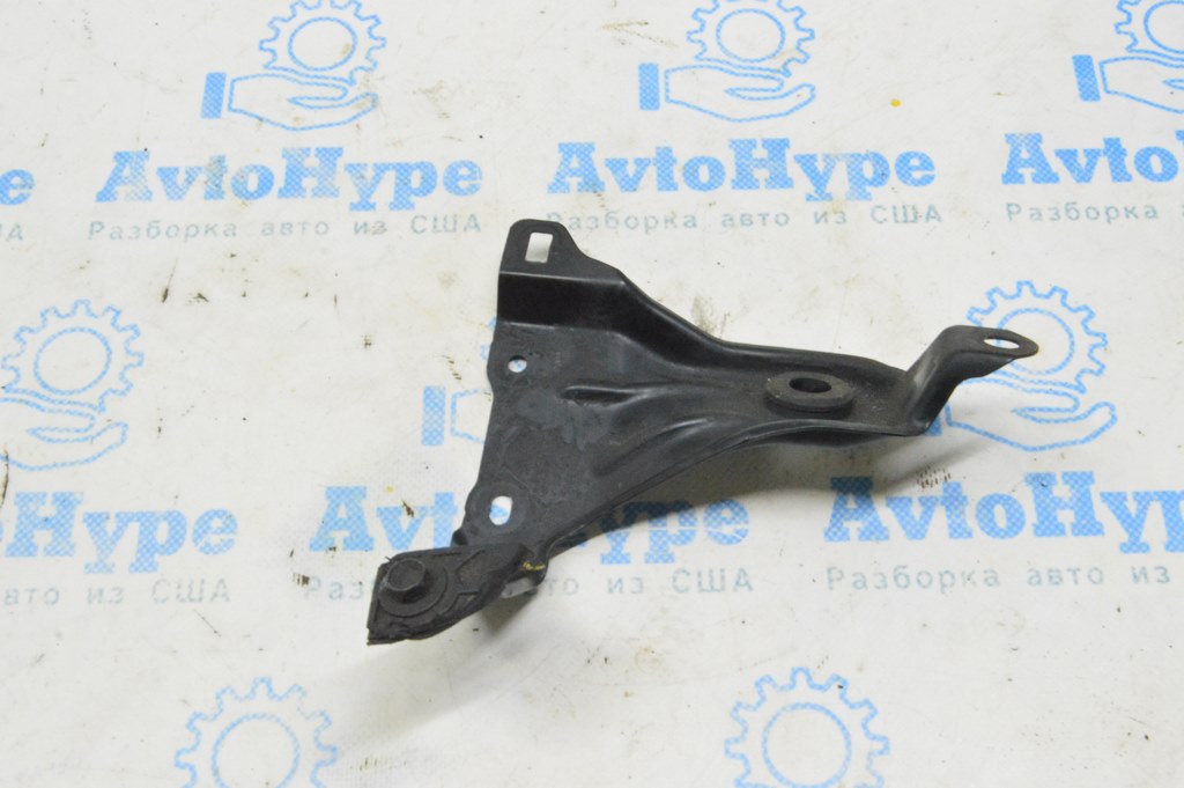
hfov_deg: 43.6
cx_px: 592
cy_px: 394
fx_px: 1479
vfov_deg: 29.8
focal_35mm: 45
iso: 6400
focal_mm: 30
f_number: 20
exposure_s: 1/15
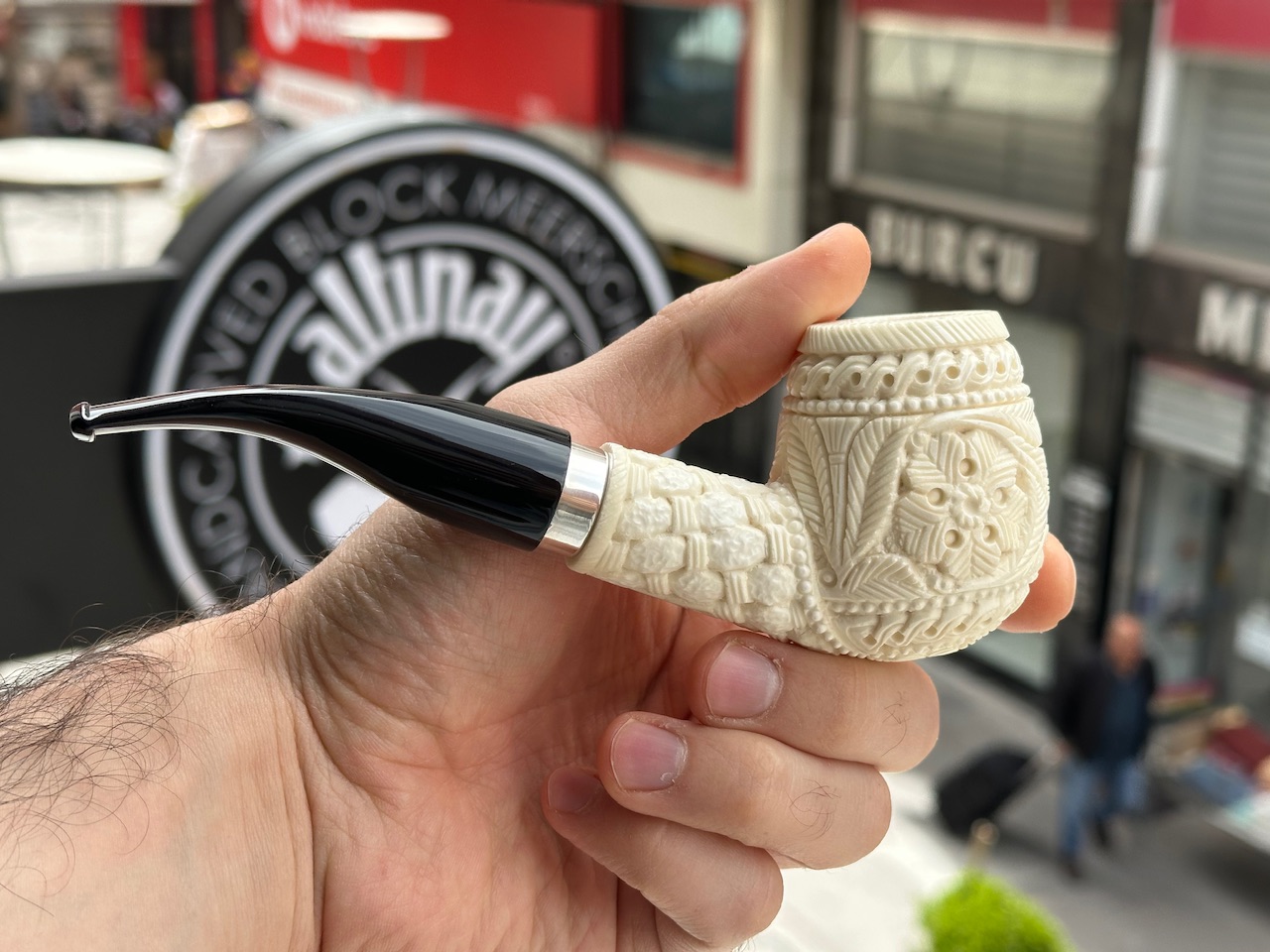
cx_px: 635
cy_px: 476
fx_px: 1761
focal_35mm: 48
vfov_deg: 30.3
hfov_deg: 39.7
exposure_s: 1/1242
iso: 64
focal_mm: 6.86
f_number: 1.78
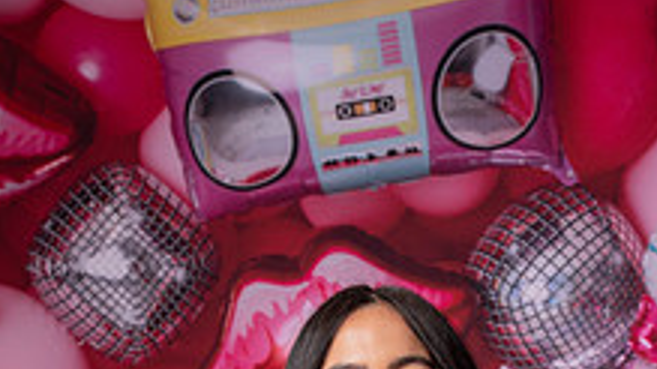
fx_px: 1759
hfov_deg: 21.1
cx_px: 423
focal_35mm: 101
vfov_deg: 11.2
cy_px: 666
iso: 250
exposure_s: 1/80
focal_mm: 47
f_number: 5.6
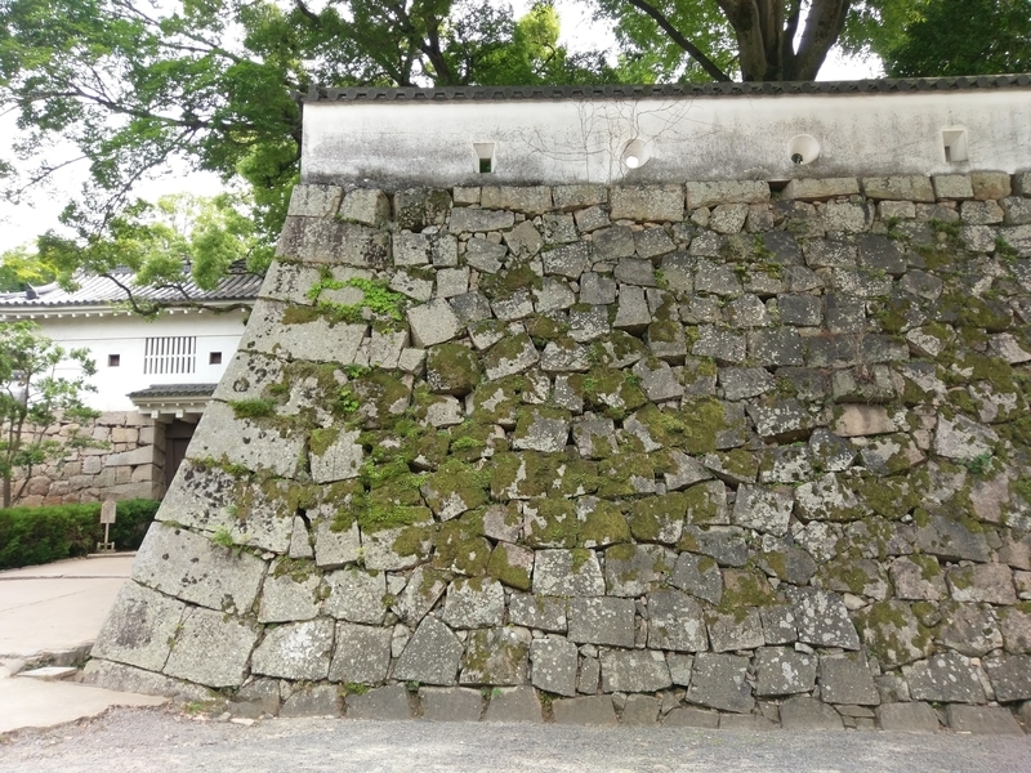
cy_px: 386
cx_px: 516
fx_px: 774
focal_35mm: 26
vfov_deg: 53.1
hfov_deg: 67.3
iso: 100
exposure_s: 1/372
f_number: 1.8
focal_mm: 4.58
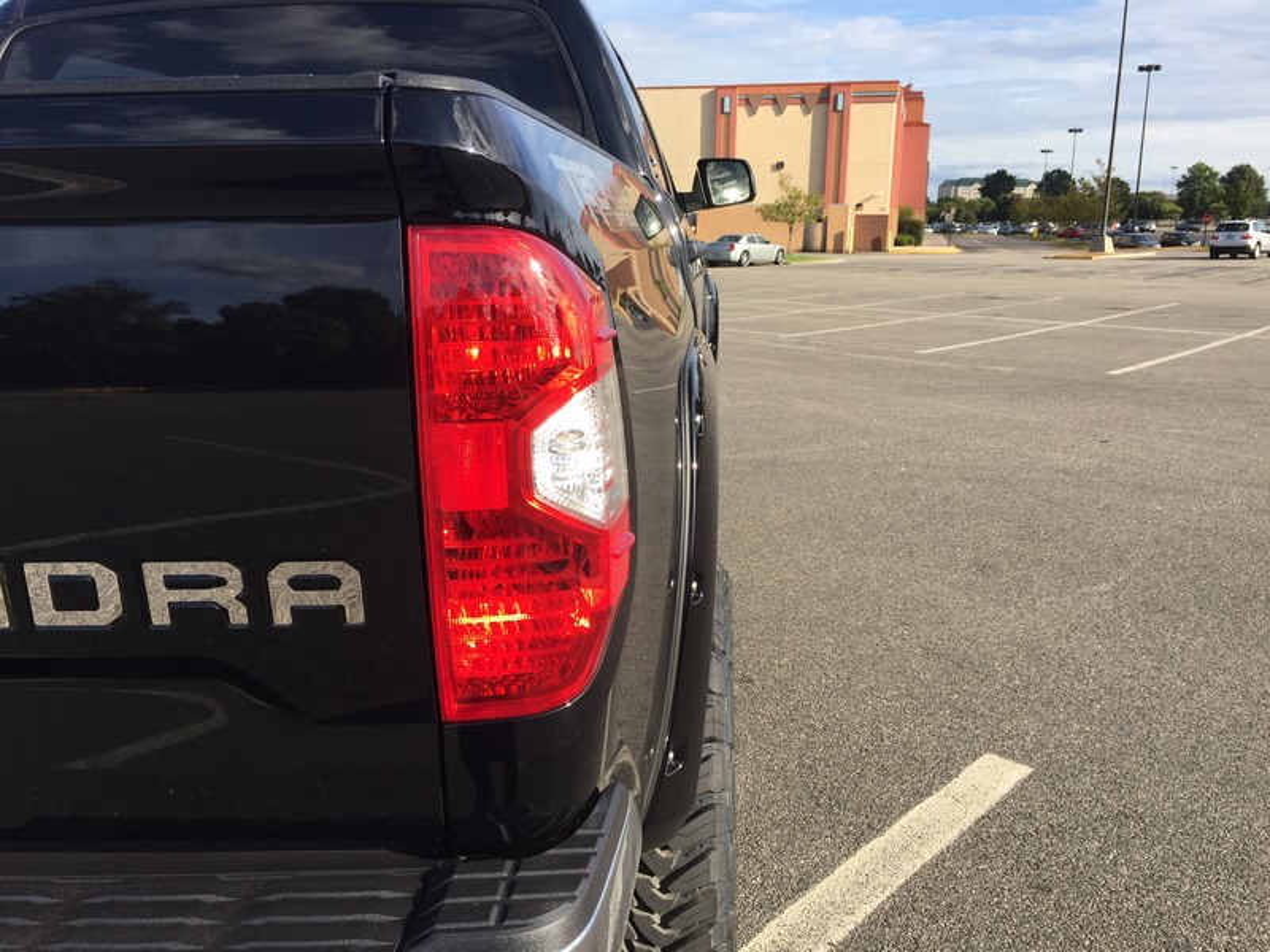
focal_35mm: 29
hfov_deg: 61.7
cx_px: 635
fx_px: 1064
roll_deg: -0.7
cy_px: 476
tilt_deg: -13.9
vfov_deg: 48.2
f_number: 2.2
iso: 32
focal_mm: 4.15
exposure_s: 1/964
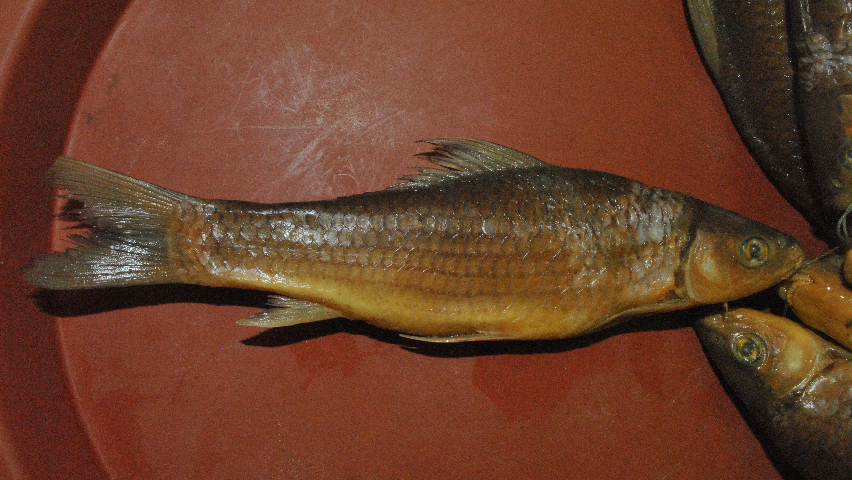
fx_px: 791
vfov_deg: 33.7
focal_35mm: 35
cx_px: 427
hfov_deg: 56.6
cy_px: 270
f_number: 20
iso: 1600
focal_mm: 22
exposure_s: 1/60
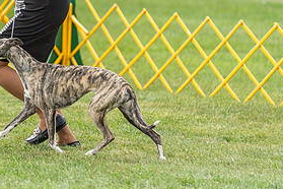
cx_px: 6
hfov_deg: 5.0
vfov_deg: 3.4
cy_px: 10
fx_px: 3215
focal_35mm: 409
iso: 400
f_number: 2.8
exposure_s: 1/640
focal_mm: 197
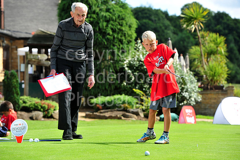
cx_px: 120
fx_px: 966
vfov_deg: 9.5
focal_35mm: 145
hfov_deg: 14.2
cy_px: 80
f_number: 6.3
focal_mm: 145
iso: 500
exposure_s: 1/1000
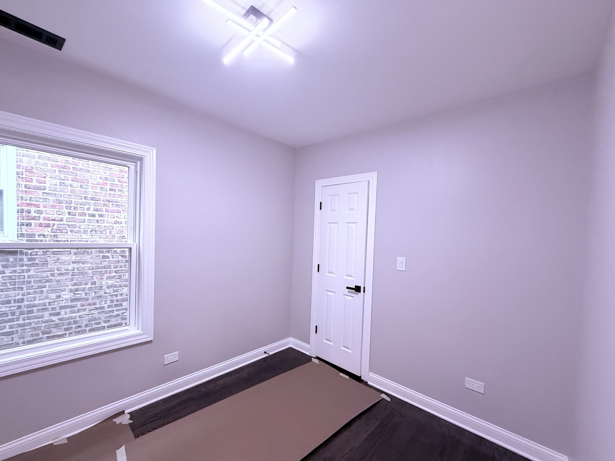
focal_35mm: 15
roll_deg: -1.8
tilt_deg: -1.7
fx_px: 266
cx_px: 294
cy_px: 242
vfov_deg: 81.7
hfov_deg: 98.1
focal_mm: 2.22
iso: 320
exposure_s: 1/79
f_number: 2.2
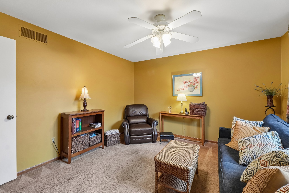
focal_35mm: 15
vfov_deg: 77.3
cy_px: 96
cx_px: 144
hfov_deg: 100.4
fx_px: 120
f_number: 8
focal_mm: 10
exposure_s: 1/8
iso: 400
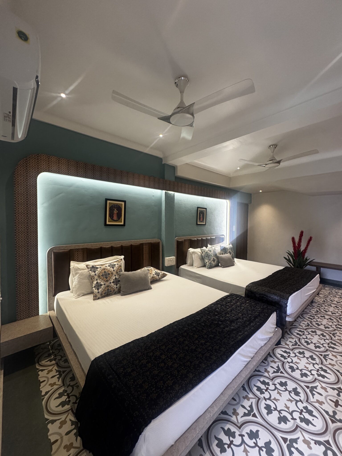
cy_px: 228
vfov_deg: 102.1
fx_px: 184
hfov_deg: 85.7
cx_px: 171
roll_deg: -0.9
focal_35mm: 14
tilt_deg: -2.2
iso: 320
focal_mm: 2.22
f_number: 2.2
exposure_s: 1/100
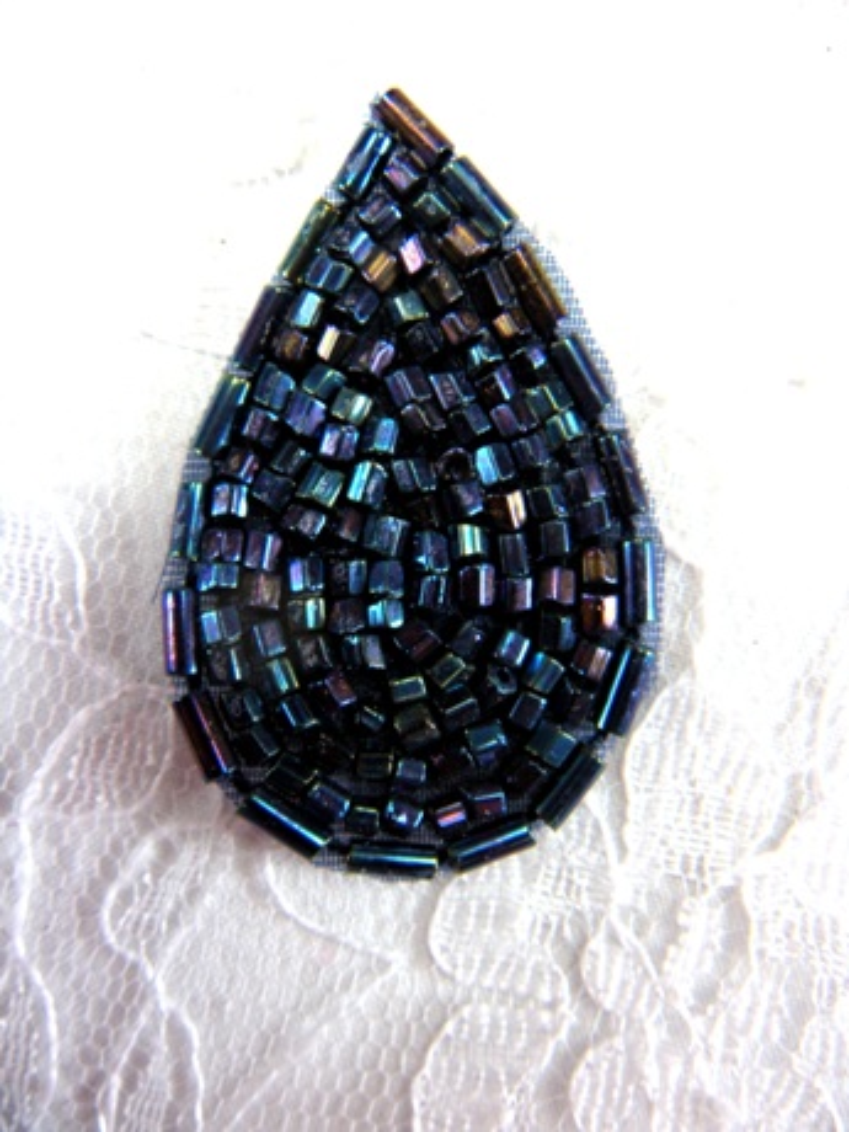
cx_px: 424
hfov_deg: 40.7
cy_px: 566
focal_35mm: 35
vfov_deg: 52.6
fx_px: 1145
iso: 64
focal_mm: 5.9
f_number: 3.8
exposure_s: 1/64.3
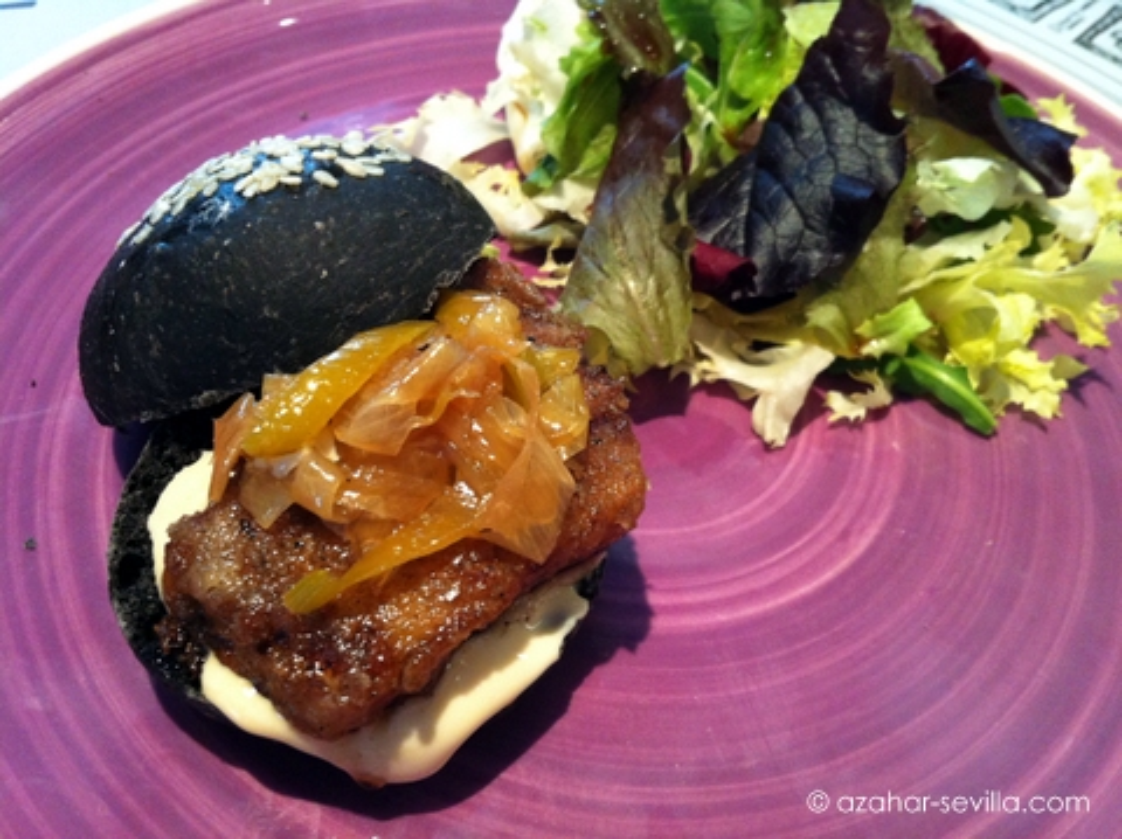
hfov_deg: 52.7
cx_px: 561
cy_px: 420
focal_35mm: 35
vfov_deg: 40.6
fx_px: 1133
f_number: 2.8
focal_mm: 3.85
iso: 200
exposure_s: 1/15
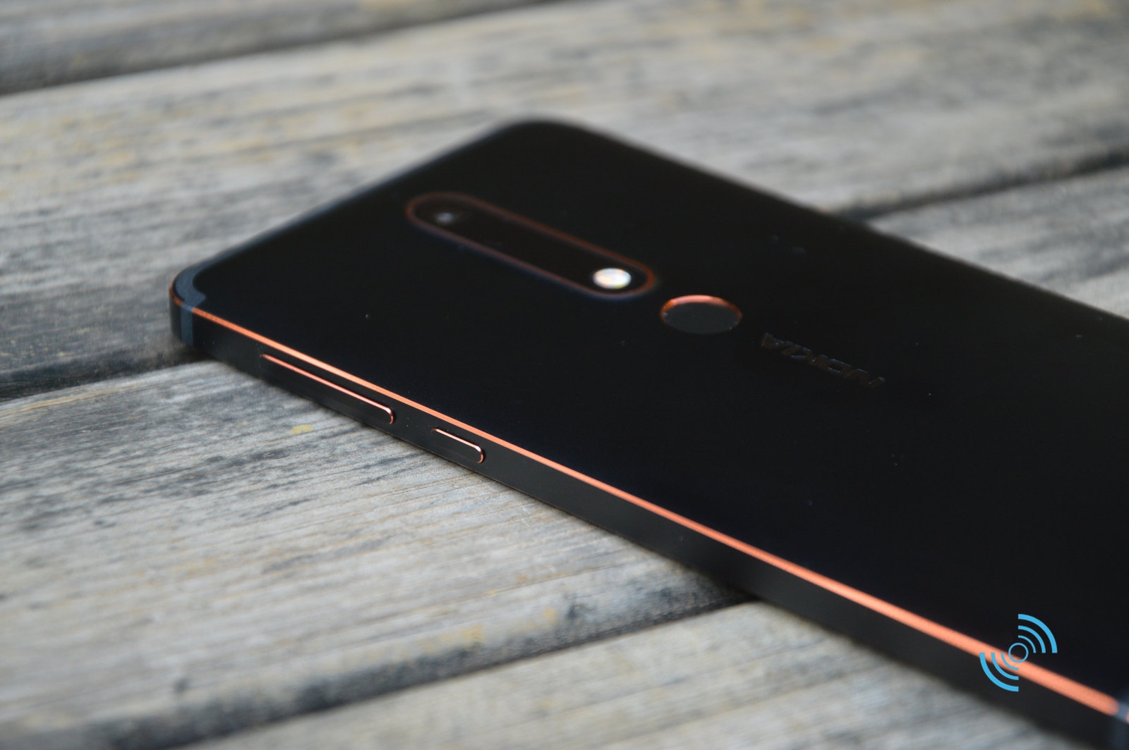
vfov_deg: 10.1
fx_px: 4230
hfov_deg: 15.2
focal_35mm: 135
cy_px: 375
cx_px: 564
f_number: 5.6
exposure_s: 1/125
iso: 560
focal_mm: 90
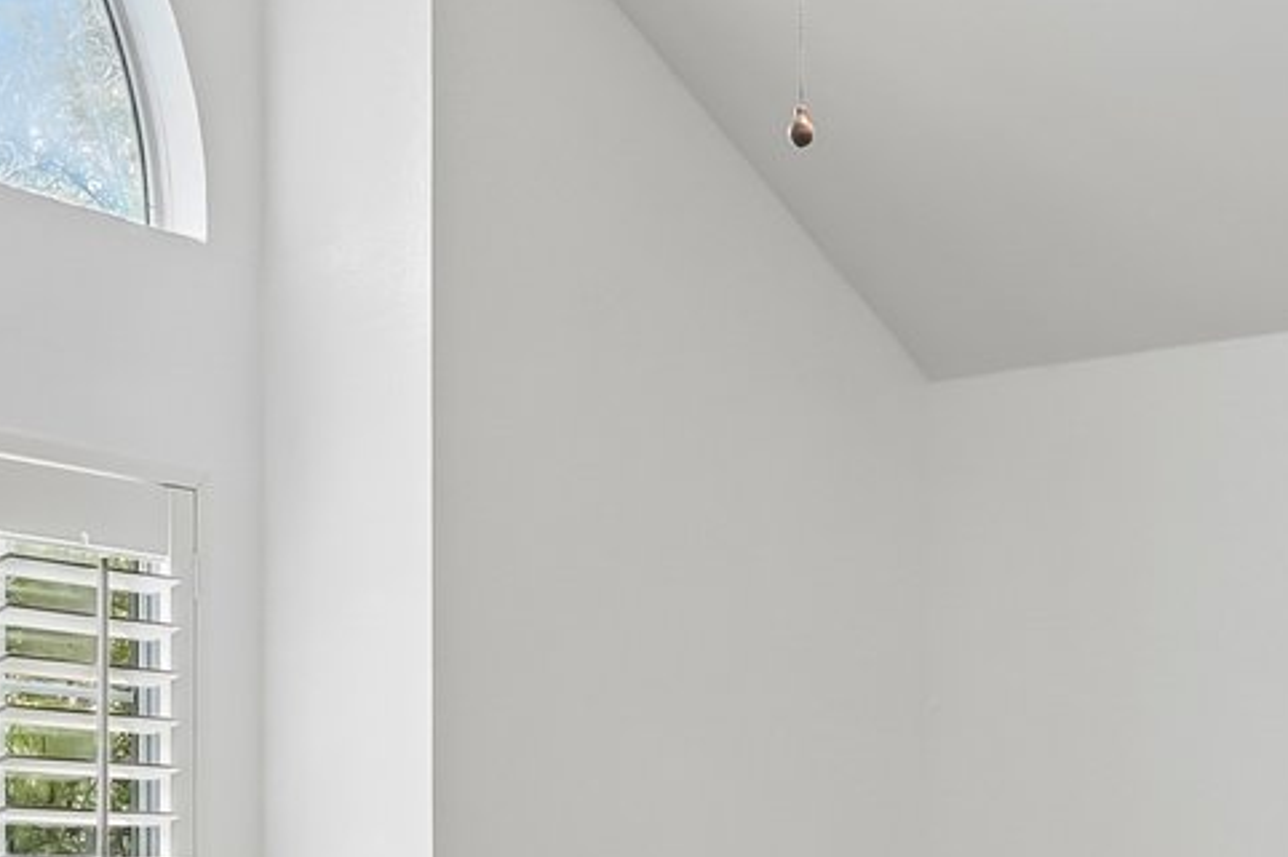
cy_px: 914
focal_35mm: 68
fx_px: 2432
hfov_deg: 29.5
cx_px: 812
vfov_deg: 19.3
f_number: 8
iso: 400
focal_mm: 16
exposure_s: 1/30
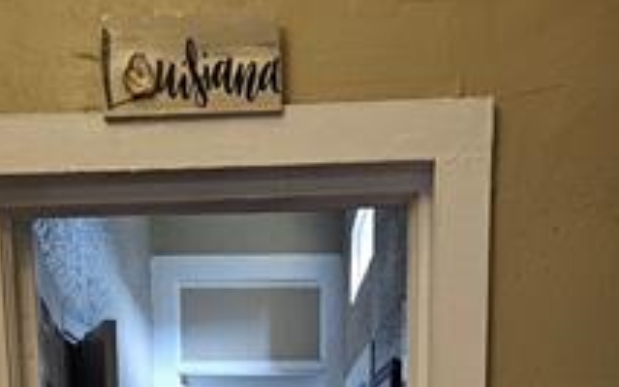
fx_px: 928
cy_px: 623
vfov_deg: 19.6
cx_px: 282
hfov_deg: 36.9
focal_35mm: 55
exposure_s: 1/13.4
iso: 125
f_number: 1.8
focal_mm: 5.4
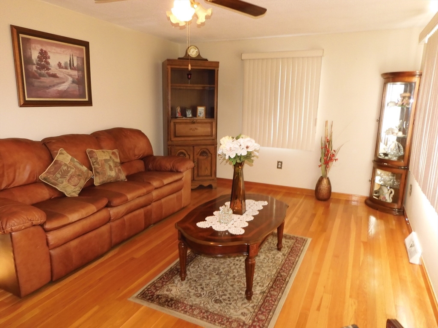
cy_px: 164
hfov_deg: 71.6
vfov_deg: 56.8
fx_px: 304
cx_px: 219
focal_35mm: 24
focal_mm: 4.3
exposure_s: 1/30
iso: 360
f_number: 3.4
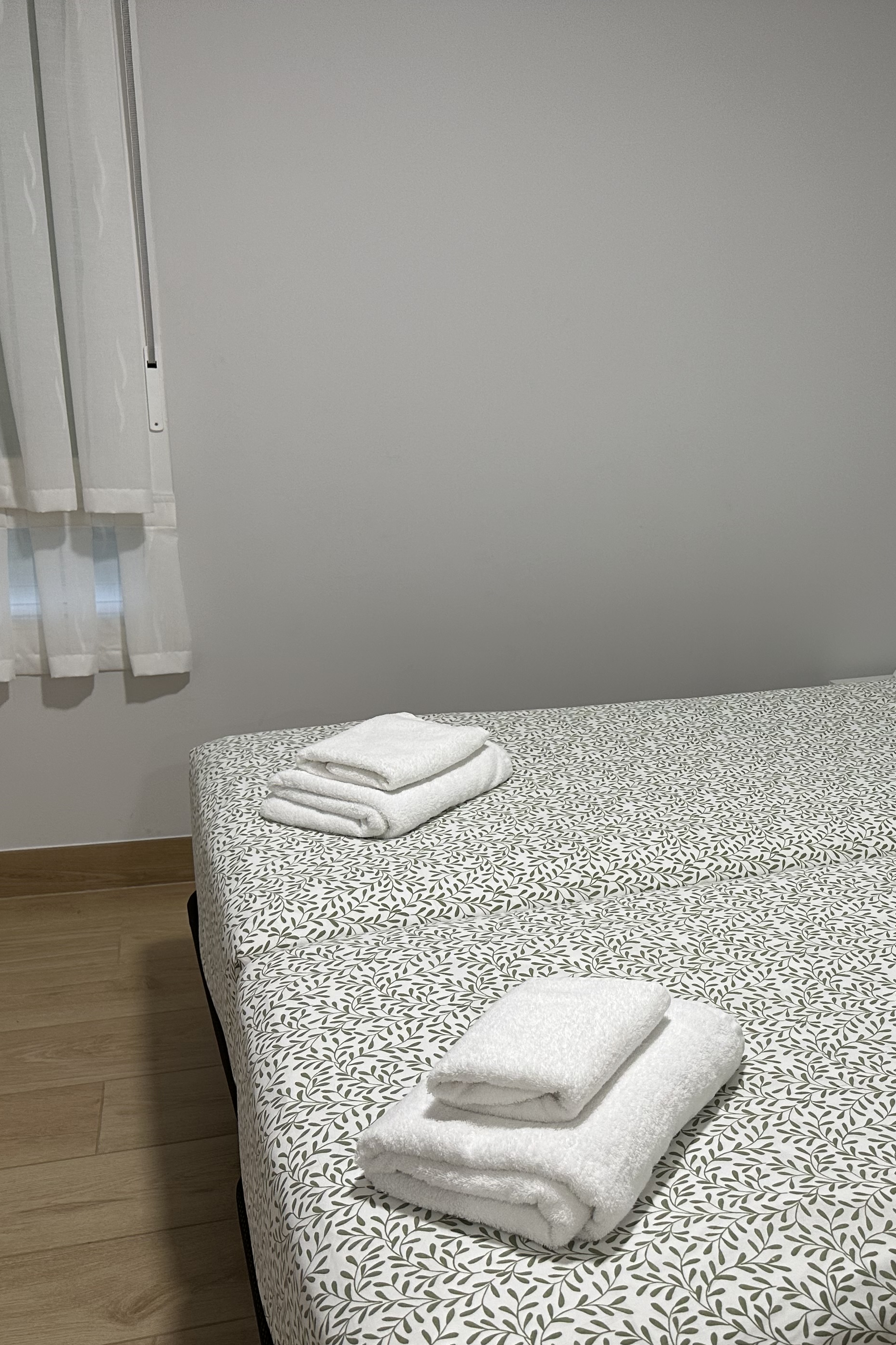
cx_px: 704
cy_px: 723
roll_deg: -2.3
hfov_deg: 35.8
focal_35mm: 36
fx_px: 1344
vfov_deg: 53.1
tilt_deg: -19.2
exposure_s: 1/100
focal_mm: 6.86
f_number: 1.78
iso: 125
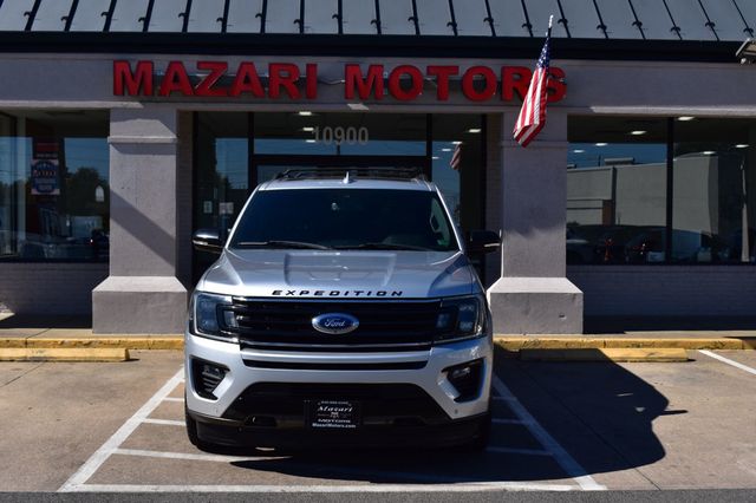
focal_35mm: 46
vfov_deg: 28.9
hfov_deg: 42.3
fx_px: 976
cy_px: 252
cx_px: 378
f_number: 11
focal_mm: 31
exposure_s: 1/500
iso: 220
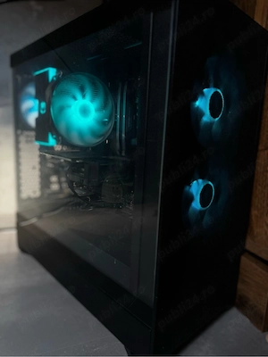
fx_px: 248
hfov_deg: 56.8
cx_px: 134
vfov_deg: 71.6
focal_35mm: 24
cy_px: 178
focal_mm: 6.76
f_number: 1.78
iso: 125
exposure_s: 1/143
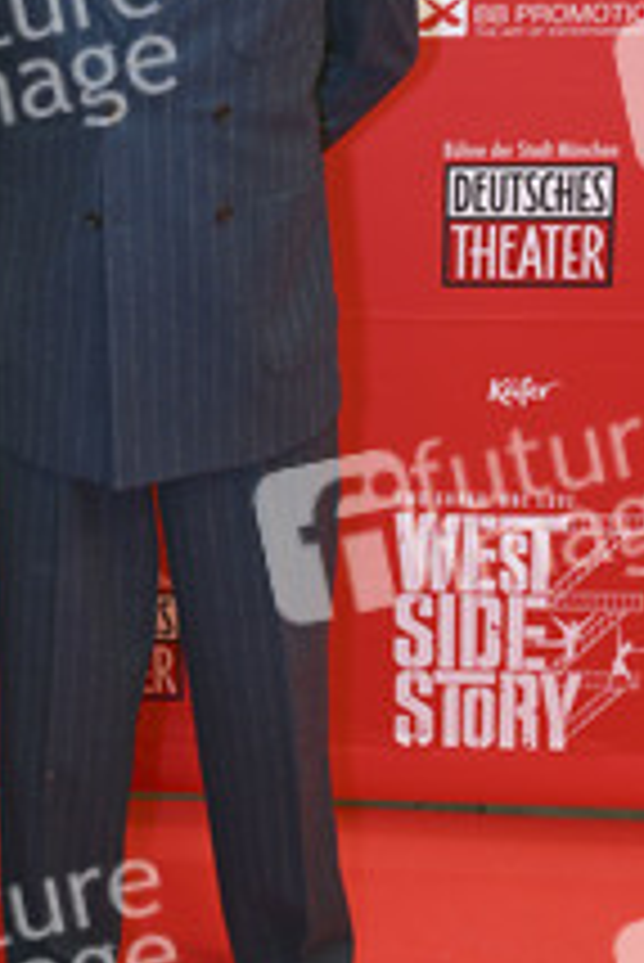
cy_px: 292
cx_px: 77
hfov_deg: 19.4
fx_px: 1848
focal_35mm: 69
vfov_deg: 29.0
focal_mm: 37
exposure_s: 1/125
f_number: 2.8
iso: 1250
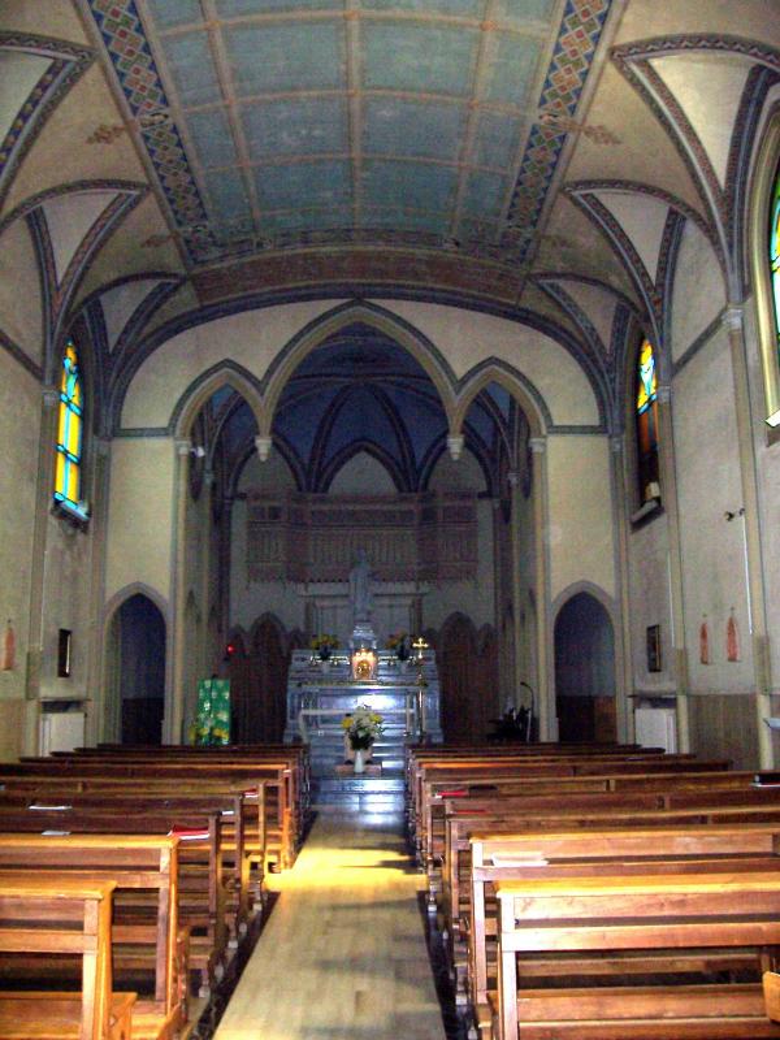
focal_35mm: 34
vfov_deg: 54.0
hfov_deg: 41.8
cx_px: 390
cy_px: 520
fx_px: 1021
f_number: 2.7
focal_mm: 5.6
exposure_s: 1/60
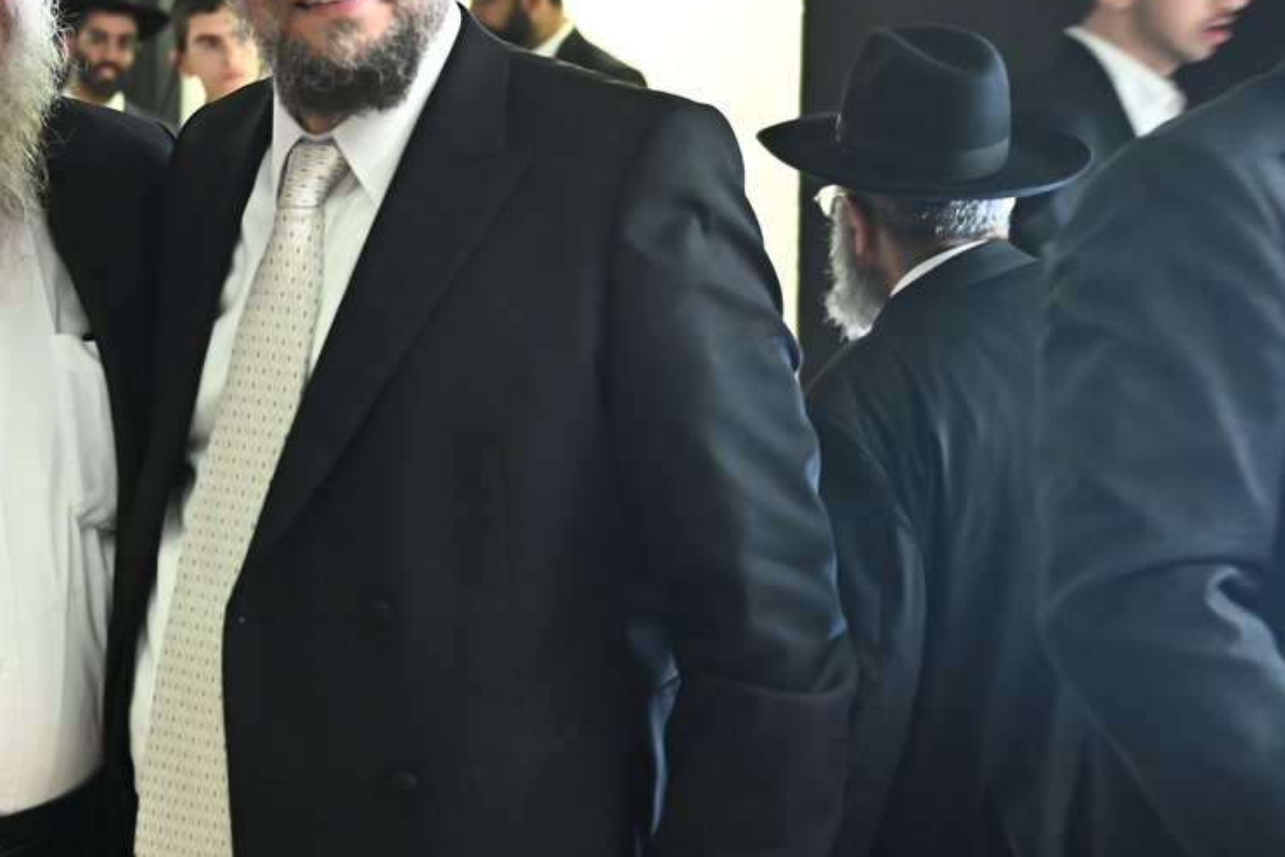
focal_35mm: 66
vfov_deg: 20.4
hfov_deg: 29.3
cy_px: 174
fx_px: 2356
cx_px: 128
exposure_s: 1/80
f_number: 2.8
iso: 3200
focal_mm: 35
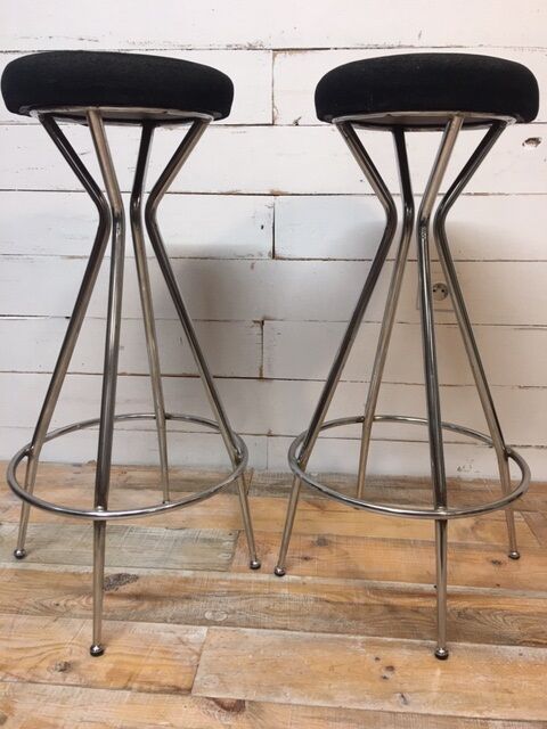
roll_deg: -2.6
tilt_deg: -15.1
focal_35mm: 29
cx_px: 274
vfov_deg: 61.7
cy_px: 364
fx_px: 611
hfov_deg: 48.2
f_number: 2.2
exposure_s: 1/17
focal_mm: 4.15
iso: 32
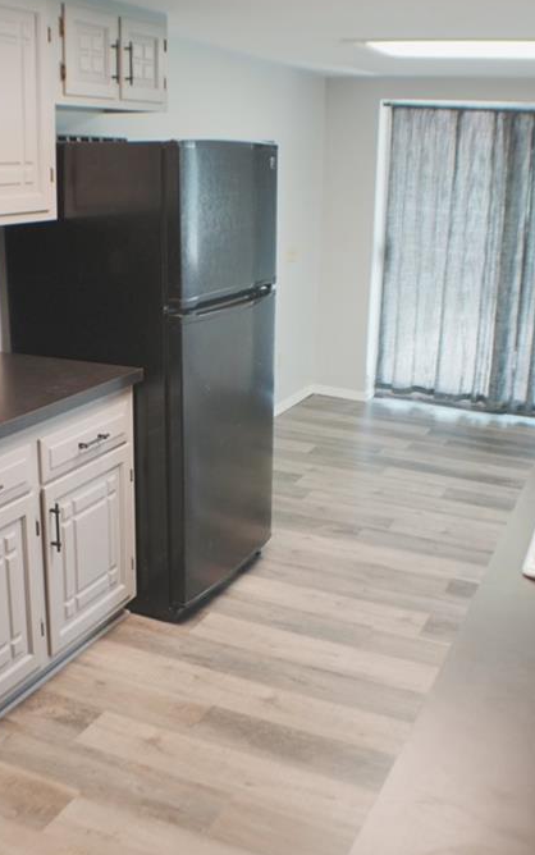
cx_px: 210
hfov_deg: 25.8
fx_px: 1165
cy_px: 423
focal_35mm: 50
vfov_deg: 40.3
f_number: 4.5
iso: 1000
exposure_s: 1/60
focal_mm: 32
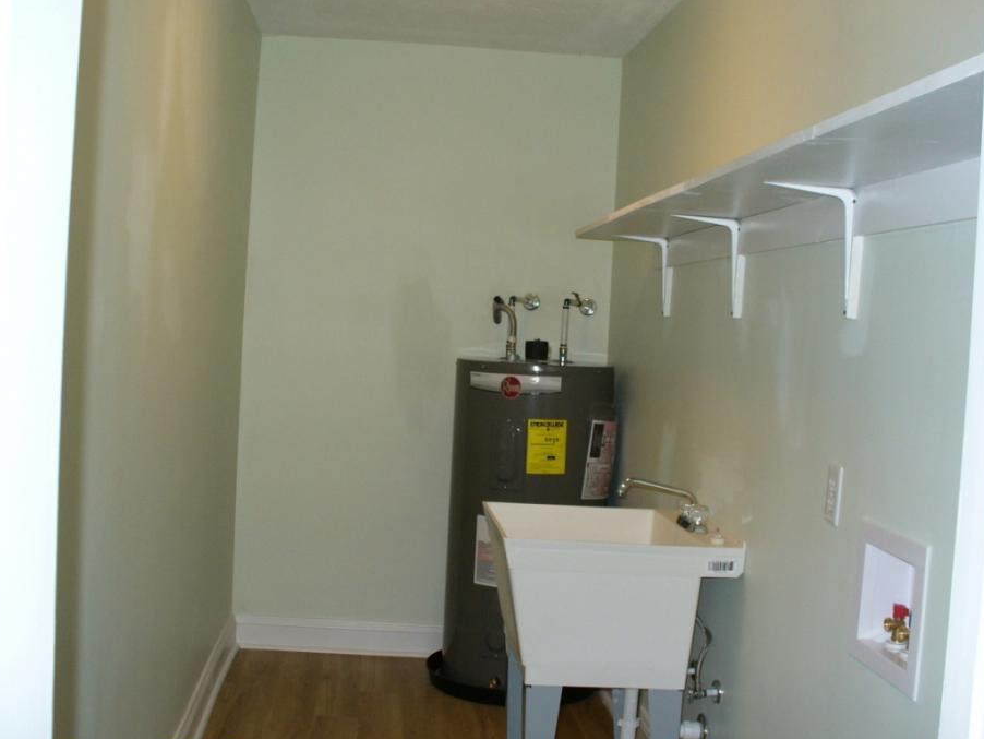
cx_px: 506
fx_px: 1194
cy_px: 365
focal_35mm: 42
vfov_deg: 34.4
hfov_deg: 44.8
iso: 100
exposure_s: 1/60
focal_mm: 6.1
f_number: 2.8
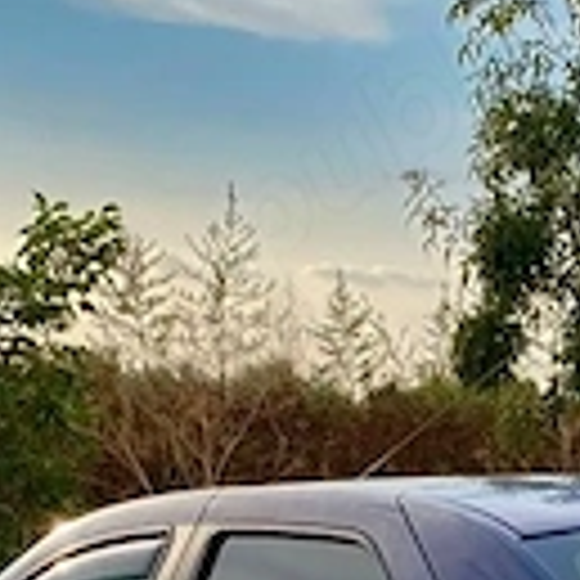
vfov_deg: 11.7
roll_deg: -2.6
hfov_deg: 12.0
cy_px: 854
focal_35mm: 143
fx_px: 2711
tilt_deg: -6.8
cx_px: 692
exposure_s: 1/673
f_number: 1.8
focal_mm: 4.25
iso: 32
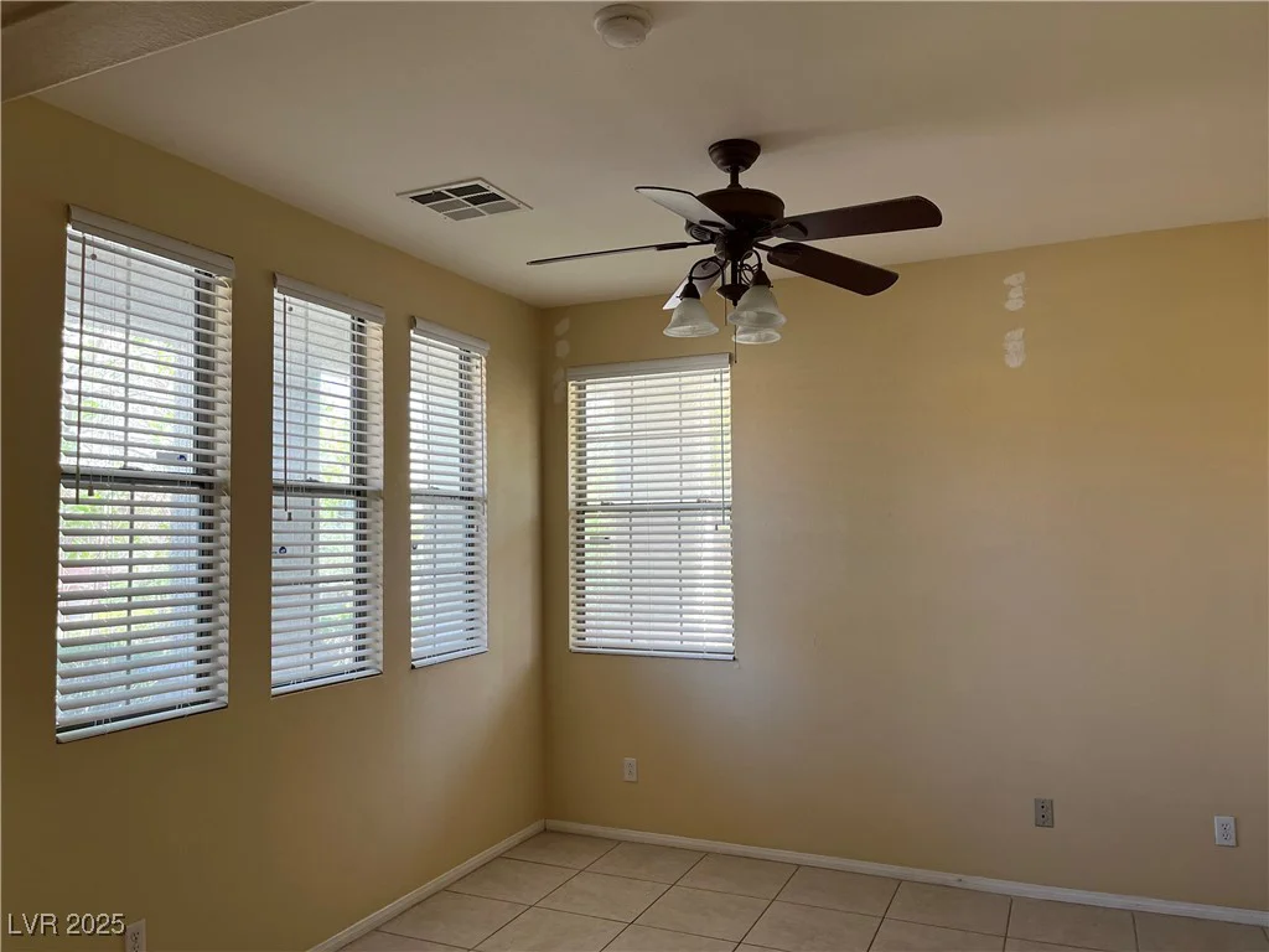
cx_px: 634
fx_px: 953
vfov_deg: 53.1
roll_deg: +0.4
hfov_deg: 67.3
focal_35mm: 26
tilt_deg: +2.6
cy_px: 476
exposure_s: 1/121
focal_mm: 5.1
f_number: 1.6
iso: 125
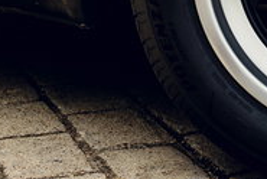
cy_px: -65
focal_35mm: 145
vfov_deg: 9.3
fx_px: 1077
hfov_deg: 13.4
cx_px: 385
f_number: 4
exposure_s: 1/50
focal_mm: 35
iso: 200
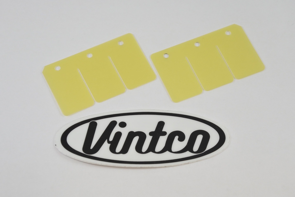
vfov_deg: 23.4
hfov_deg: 34.5
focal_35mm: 58
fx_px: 475
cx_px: 148
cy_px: 98
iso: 400
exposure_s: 1/125
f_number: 4.8
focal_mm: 21.8
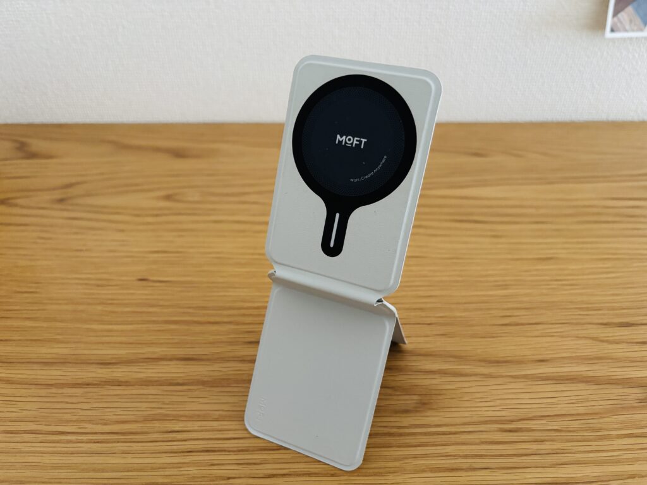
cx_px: 324
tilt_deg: -37.4
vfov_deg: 53.1
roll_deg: +0.0
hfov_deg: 67.3
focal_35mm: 26
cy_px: 242
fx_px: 486
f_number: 1.6
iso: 640
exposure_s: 1/40
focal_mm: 5.96
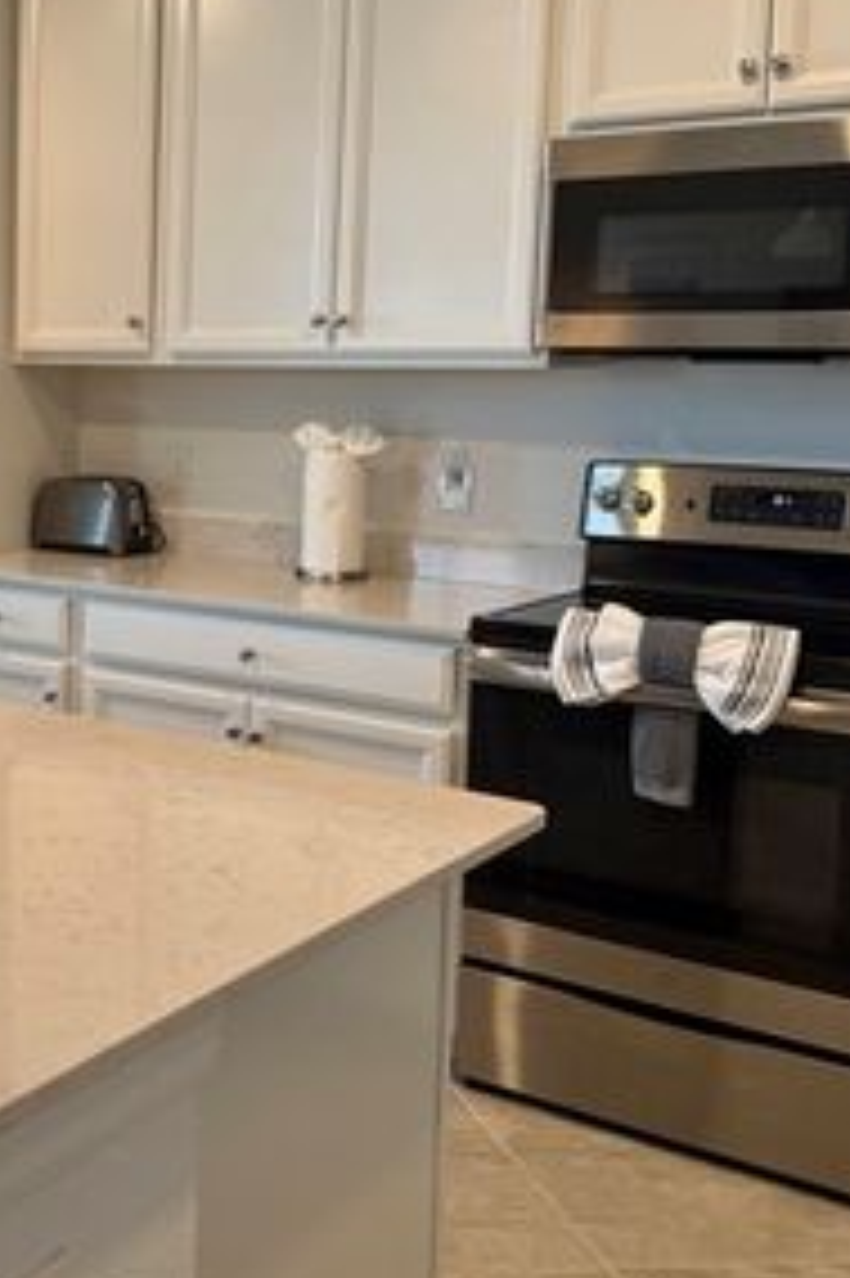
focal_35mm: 44
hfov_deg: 28.2
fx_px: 1560
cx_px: -40
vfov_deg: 44.2
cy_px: 493
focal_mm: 6.76
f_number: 1.78
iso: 125
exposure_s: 1/120
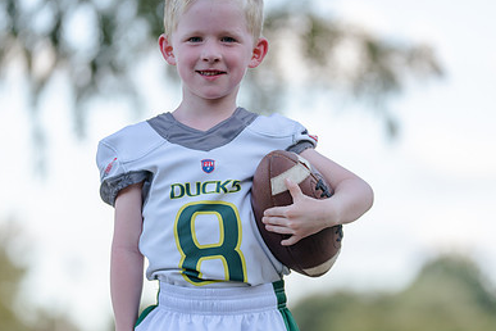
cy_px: 171
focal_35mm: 222
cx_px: 244
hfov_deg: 9.3
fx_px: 3058
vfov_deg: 6.2
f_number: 2.8
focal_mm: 148
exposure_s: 1/320
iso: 160
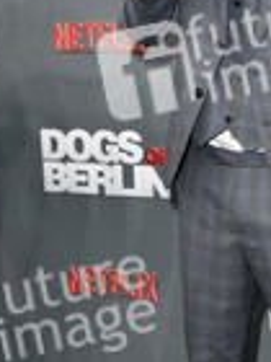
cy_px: 189
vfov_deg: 17.1
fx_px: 1200
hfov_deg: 12.6
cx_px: 305
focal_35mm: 115
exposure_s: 1/200
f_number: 5.6
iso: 250
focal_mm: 42
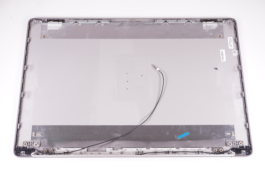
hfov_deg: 45.0
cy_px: 88
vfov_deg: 30.8
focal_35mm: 44
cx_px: 132
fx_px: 320
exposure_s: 1/125
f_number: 5.6
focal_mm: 29
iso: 400
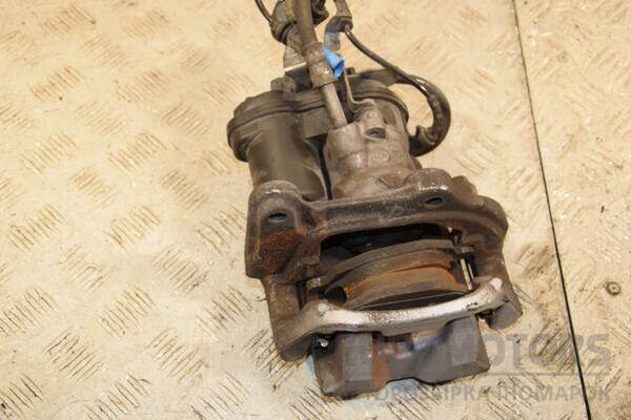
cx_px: 316
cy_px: 210
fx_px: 920
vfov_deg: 25.8
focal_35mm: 52
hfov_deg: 37.9
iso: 800
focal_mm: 35
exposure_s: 1/200
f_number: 6.3
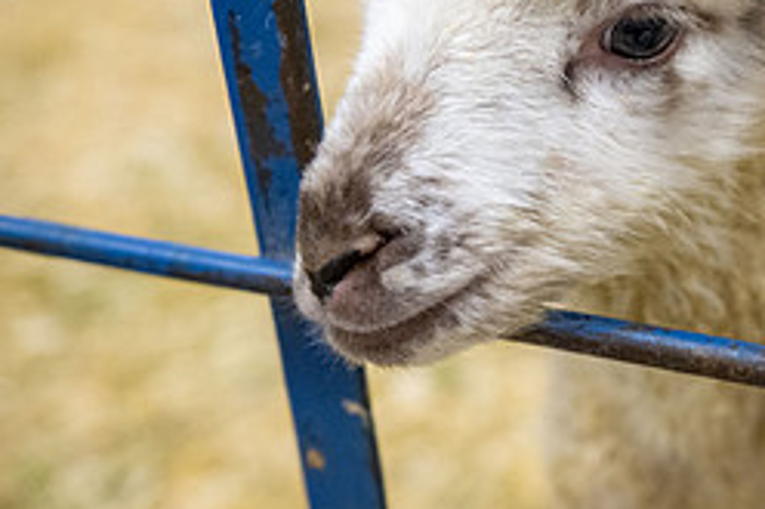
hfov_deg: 23.9
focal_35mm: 82
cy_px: 156
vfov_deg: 16.6
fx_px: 1741
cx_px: 722
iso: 6400
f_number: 2.8
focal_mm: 35
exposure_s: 1/500
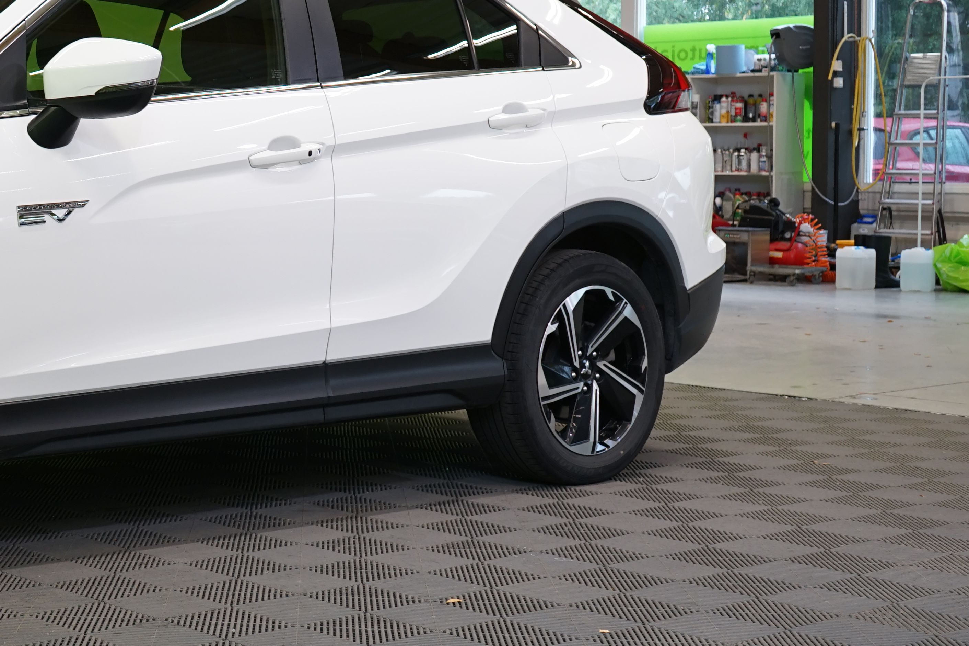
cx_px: -24
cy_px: 231
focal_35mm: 68
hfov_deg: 27.7
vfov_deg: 20.0
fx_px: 1830
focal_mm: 32
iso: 400
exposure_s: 1/25
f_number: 5.6
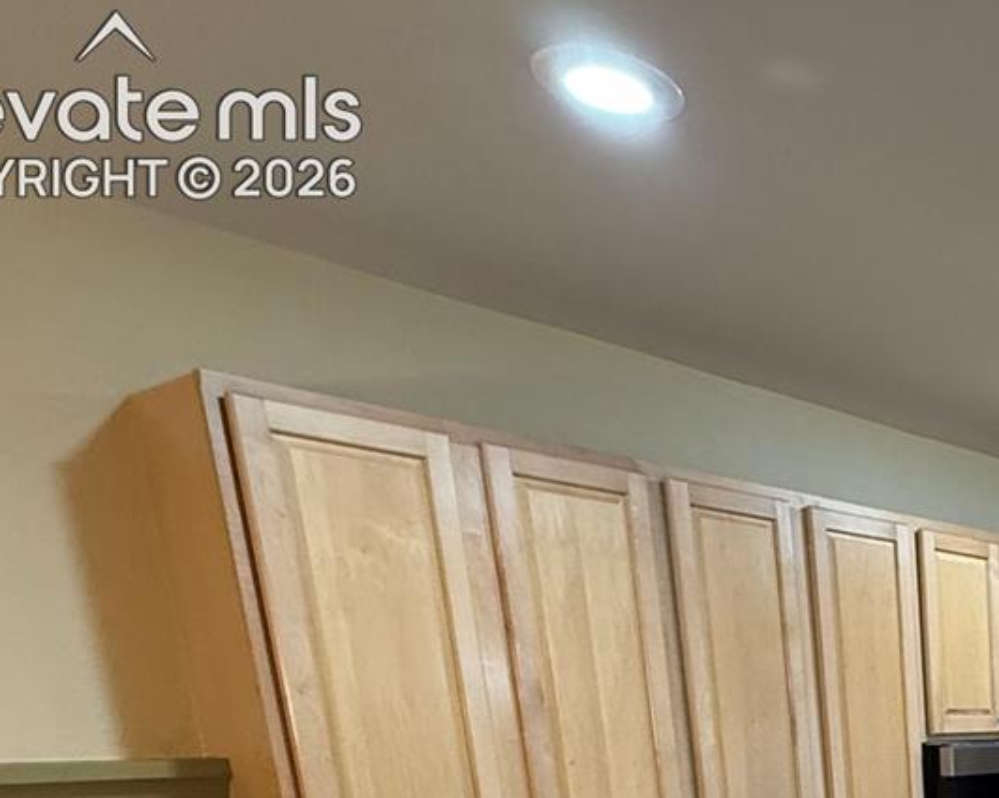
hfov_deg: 37.3
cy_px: 978
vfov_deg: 32.5
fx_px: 1093
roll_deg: +0.7
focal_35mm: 37
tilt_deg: -13.1
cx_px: 1198
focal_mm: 2.22
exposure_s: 1/60
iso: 320
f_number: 2.2
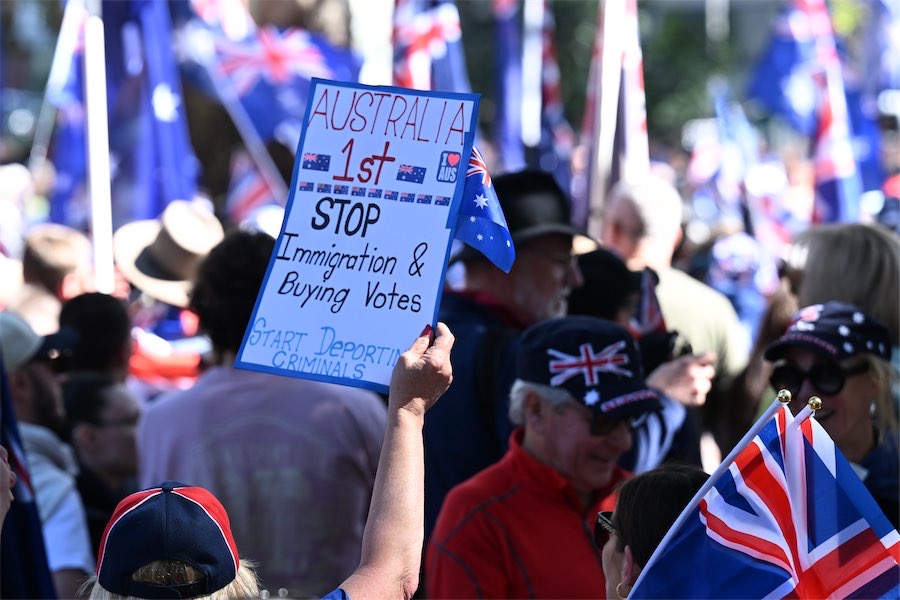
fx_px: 3125
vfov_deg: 11.0
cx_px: 450
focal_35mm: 125
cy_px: 300
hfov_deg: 16.4
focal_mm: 125
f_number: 3.5
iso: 400
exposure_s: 1/500
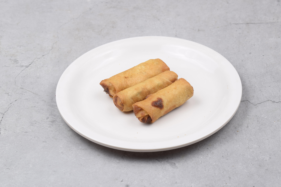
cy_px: 94
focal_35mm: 82
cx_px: 140
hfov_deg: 24.6
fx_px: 644
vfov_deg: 16.6
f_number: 10
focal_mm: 55
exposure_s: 1/160
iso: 100
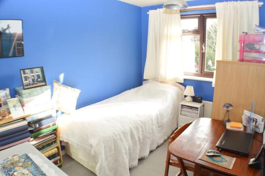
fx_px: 221
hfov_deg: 62.0
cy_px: 88
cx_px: 132
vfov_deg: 43.5
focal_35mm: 30
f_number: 8
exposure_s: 1/20
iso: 200
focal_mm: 20
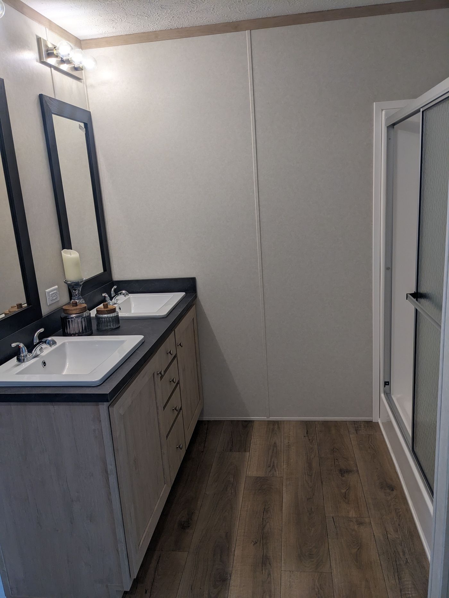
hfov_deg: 51.3
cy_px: 299
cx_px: 224
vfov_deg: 65.3
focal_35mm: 27
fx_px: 467
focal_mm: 4.38
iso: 47
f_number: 1.73
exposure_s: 1/120
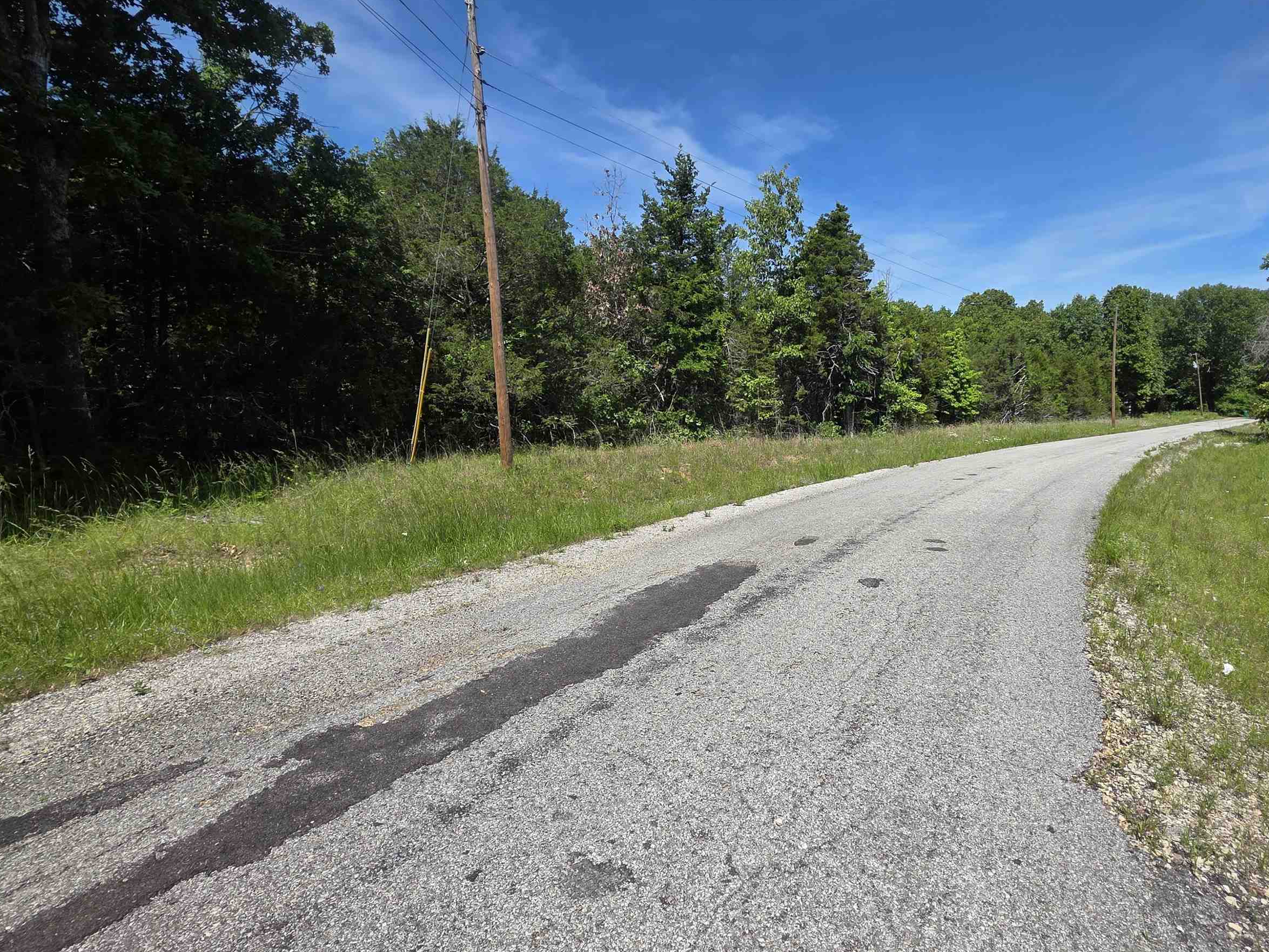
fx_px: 623
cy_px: 464
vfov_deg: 74.7
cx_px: 748
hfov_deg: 90.1
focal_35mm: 17
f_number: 1.9
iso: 40
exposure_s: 1/1889
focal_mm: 2.2
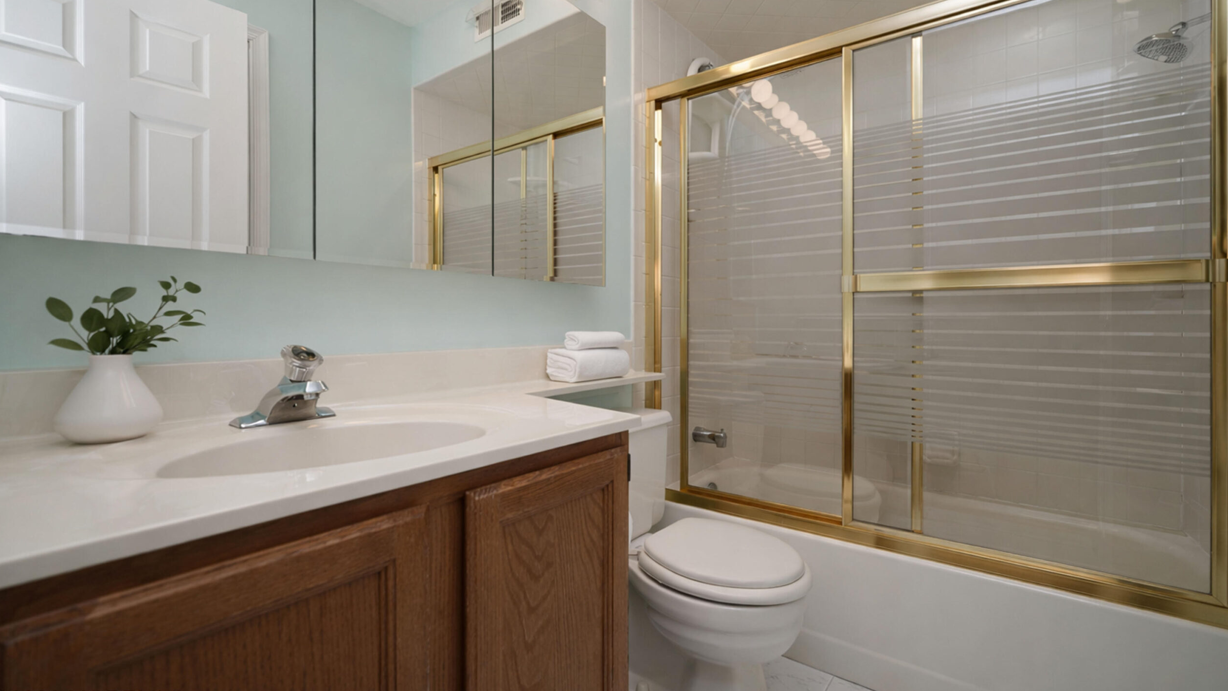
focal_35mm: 17
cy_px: 323
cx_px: 613
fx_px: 554
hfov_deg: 95.9
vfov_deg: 63.9
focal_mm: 16
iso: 64
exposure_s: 1/20
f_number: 4
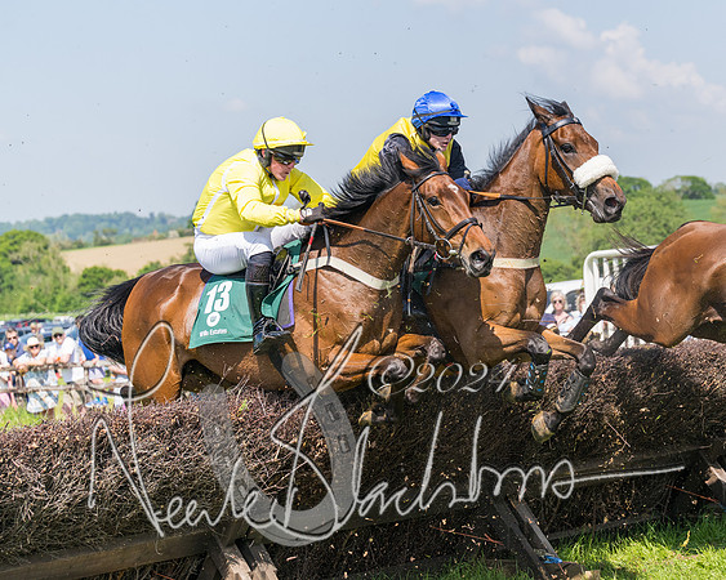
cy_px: 276
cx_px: 529
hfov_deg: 19.9
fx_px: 2057
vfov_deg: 16.1
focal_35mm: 96
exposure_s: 1/3200
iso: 400
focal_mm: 70
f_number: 4
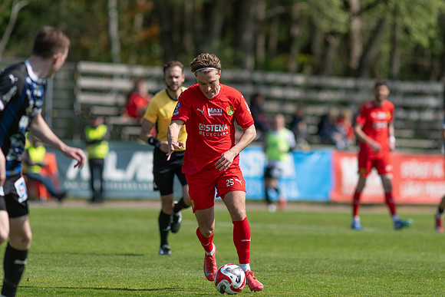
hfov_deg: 4.6
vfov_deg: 3.1
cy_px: 148
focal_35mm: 450
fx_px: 5564
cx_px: 222
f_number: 3.2
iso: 100
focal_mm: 300
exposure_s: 1/2000
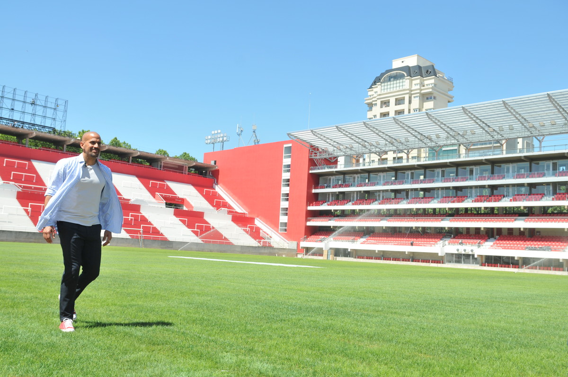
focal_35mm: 34
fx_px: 544
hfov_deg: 55.2
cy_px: 188
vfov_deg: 38.3
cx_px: 284
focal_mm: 23
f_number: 5.6
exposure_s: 1/500
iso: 200
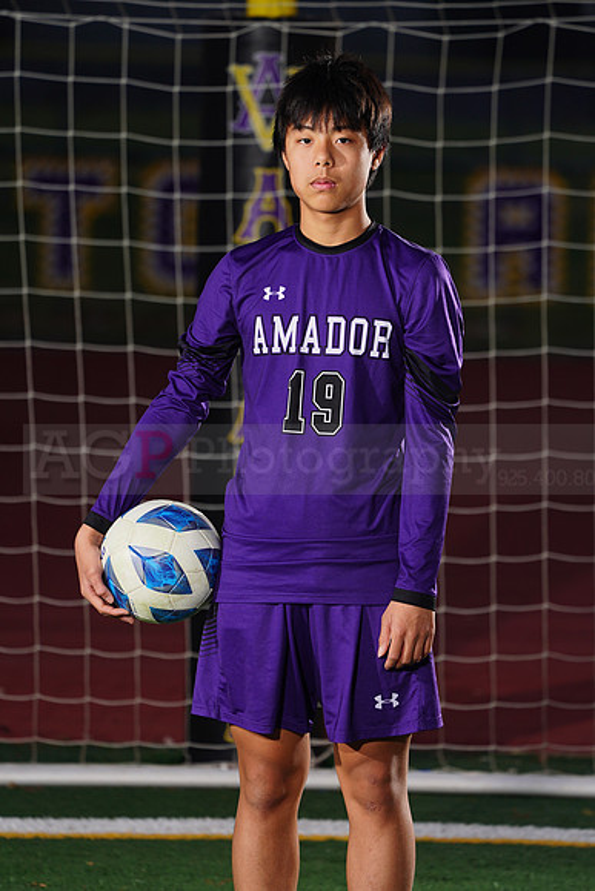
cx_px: 298
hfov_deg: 3.9
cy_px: 446
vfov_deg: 5.9
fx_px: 8721
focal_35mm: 352
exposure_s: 1/200
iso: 200
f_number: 7.1
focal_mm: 352
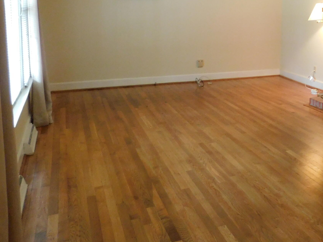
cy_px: 53
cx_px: 268
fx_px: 383
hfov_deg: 43.2
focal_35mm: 41
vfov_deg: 34.2
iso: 400
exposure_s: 1/15
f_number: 3
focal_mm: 4
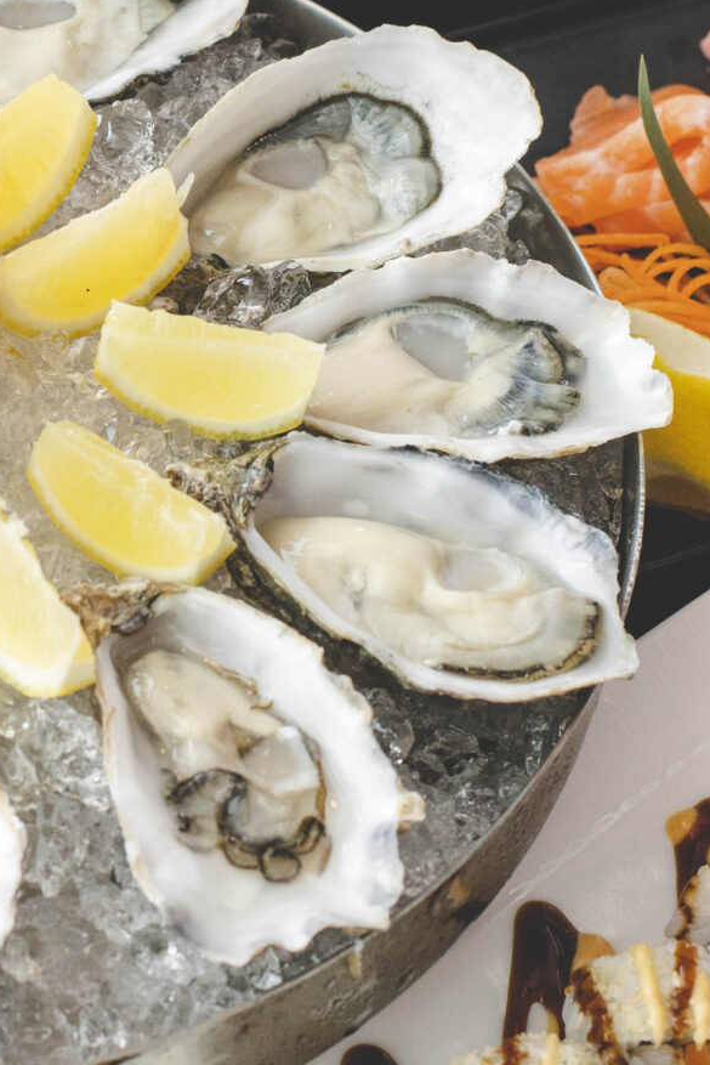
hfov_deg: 9.3
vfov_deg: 14.0
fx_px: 4317
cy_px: 210
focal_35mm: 146
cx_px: 10
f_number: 6.3
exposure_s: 1/160
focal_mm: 50
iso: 1600
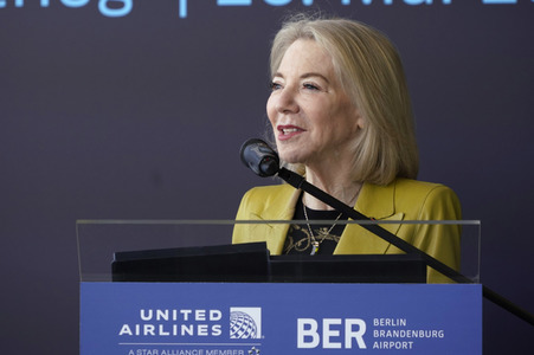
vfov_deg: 7.8
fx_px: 2594
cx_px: 267
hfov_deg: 11.8
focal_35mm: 175
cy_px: 178
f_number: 5.6
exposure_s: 1/400
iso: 640
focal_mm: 175
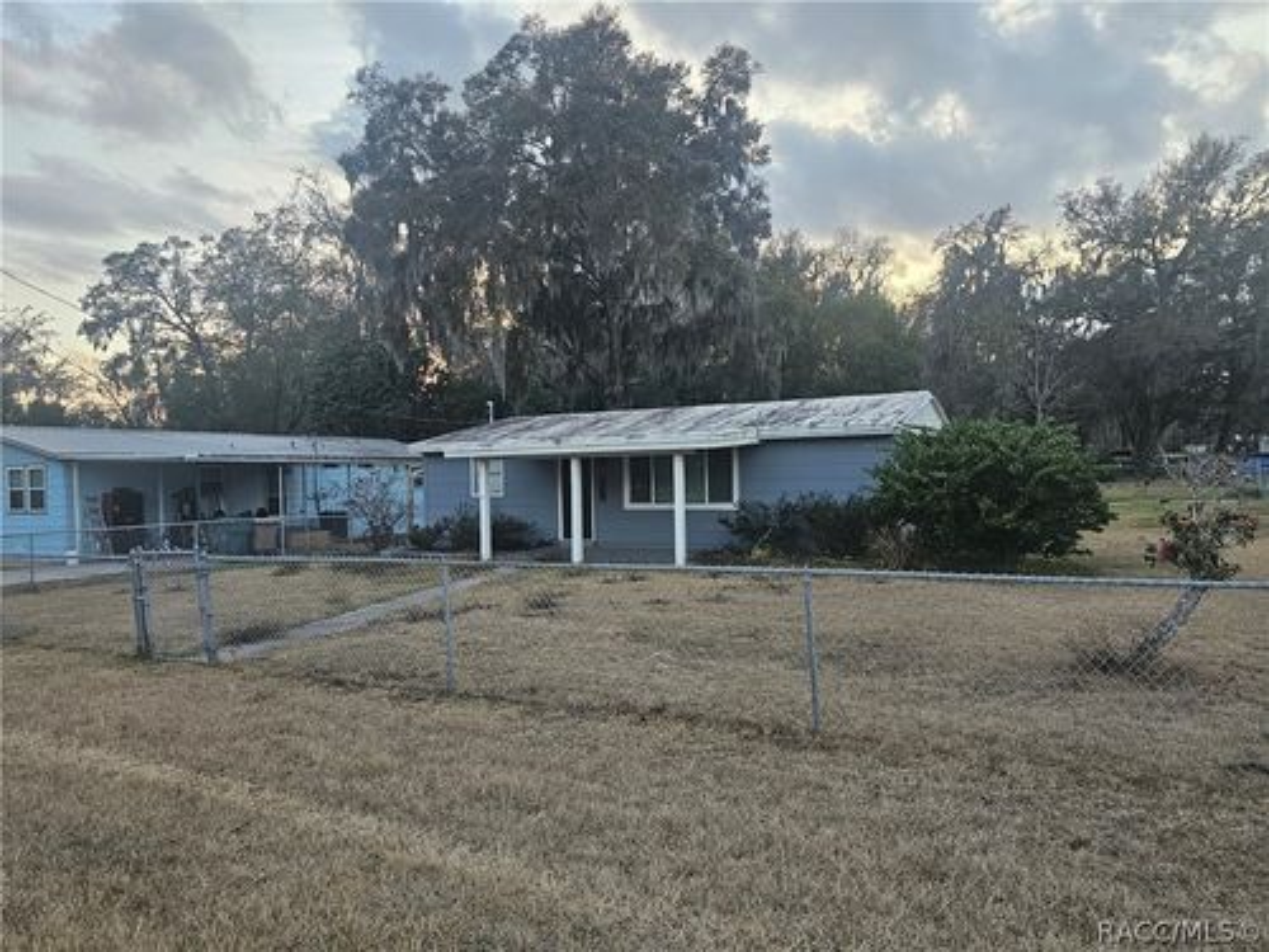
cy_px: 476
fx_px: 843
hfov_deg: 73.9
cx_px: 634
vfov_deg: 58.9
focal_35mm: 23
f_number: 1.7
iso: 125
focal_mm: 6.3
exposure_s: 1/120
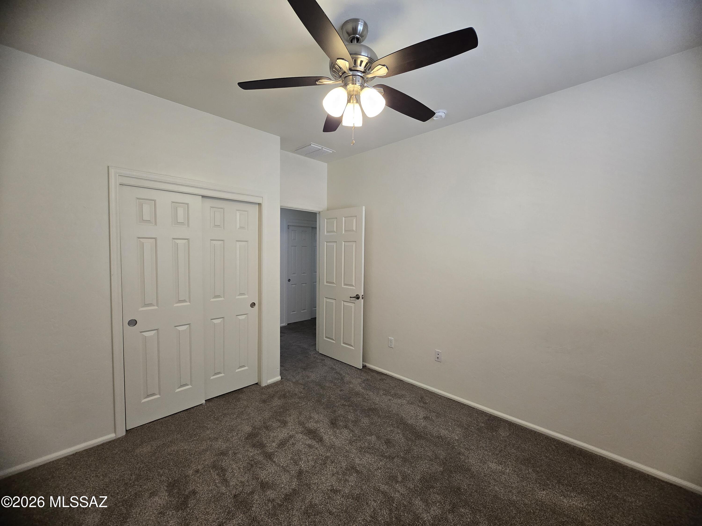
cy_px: 263
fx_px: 264
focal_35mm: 13
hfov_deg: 106.2
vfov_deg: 89.9
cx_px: 351
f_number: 2.2
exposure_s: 1/60
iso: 160
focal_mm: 2.2
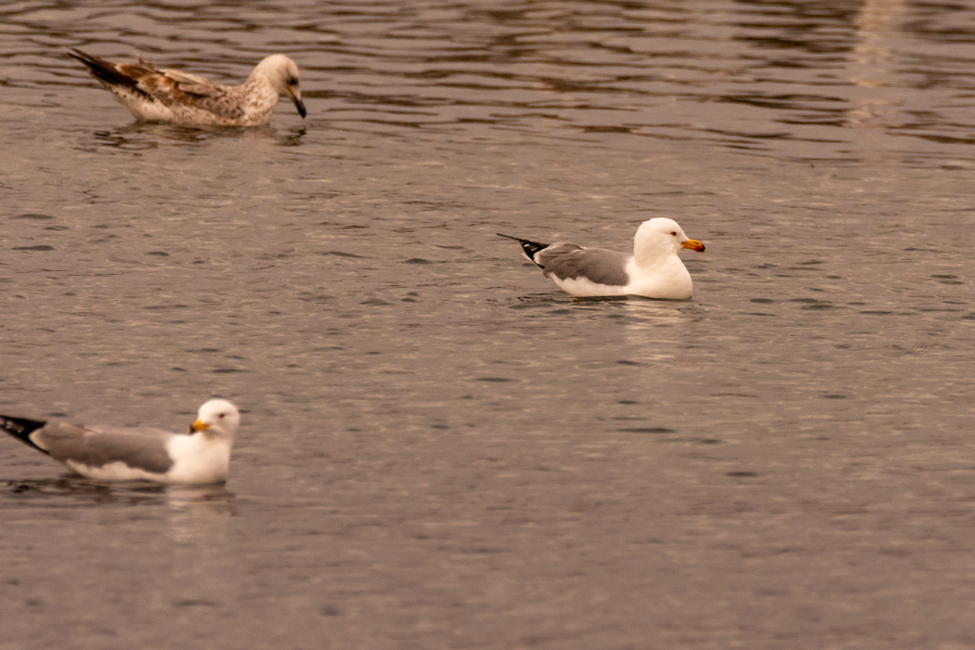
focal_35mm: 900
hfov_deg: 2.3
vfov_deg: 1.5
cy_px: 325
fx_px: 24373
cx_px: 488
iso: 1250
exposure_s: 1/1600
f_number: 6.3
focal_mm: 600
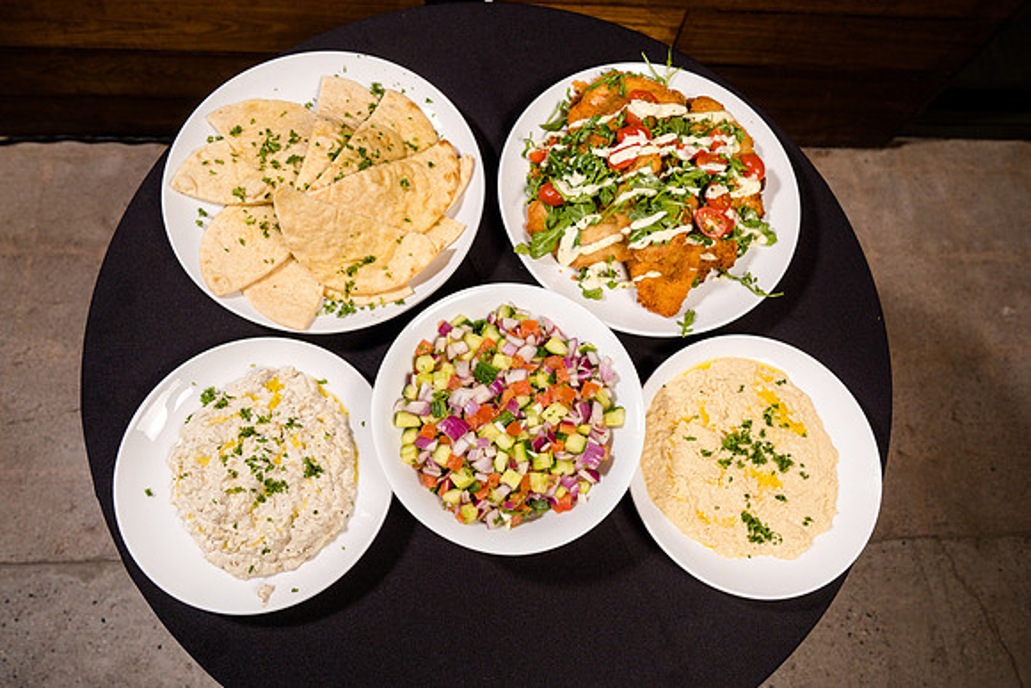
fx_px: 687
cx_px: 516
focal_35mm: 24
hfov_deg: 73.7
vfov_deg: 53.2
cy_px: 344
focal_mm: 24
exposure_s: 1/250
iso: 500
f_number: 5.6
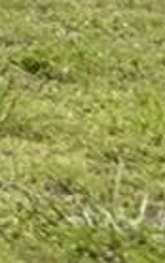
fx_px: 1603
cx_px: -1219
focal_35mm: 223
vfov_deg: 8.3
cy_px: -447
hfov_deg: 3.6
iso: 400
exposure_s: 1/2500
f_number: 8
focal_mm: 19
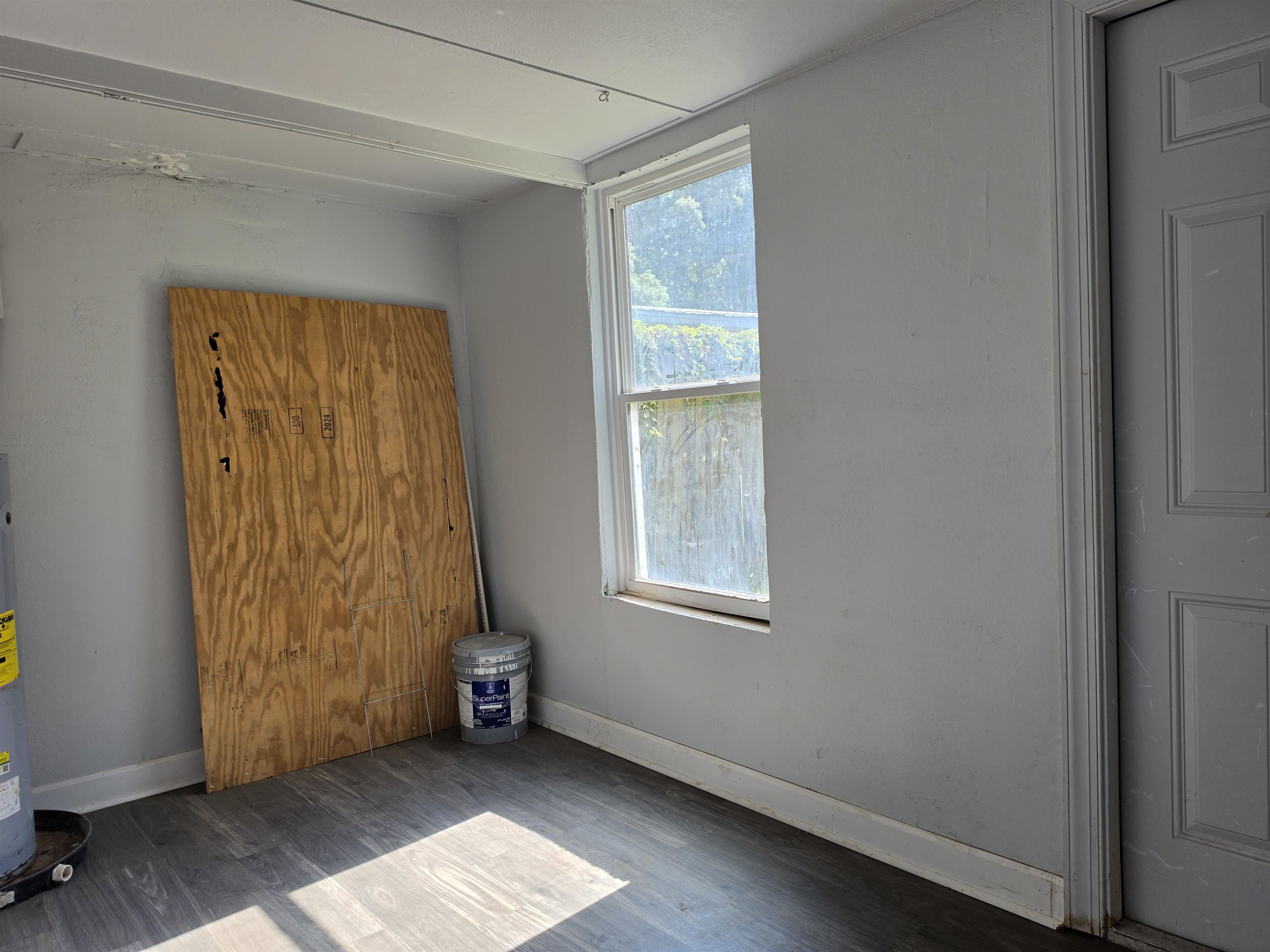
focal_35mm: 23
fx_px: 844
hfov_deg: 73.9
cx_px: 635
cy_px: 476
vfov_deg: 58.9
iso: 32
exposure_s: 1/359
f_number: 1.4
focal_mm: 6.5
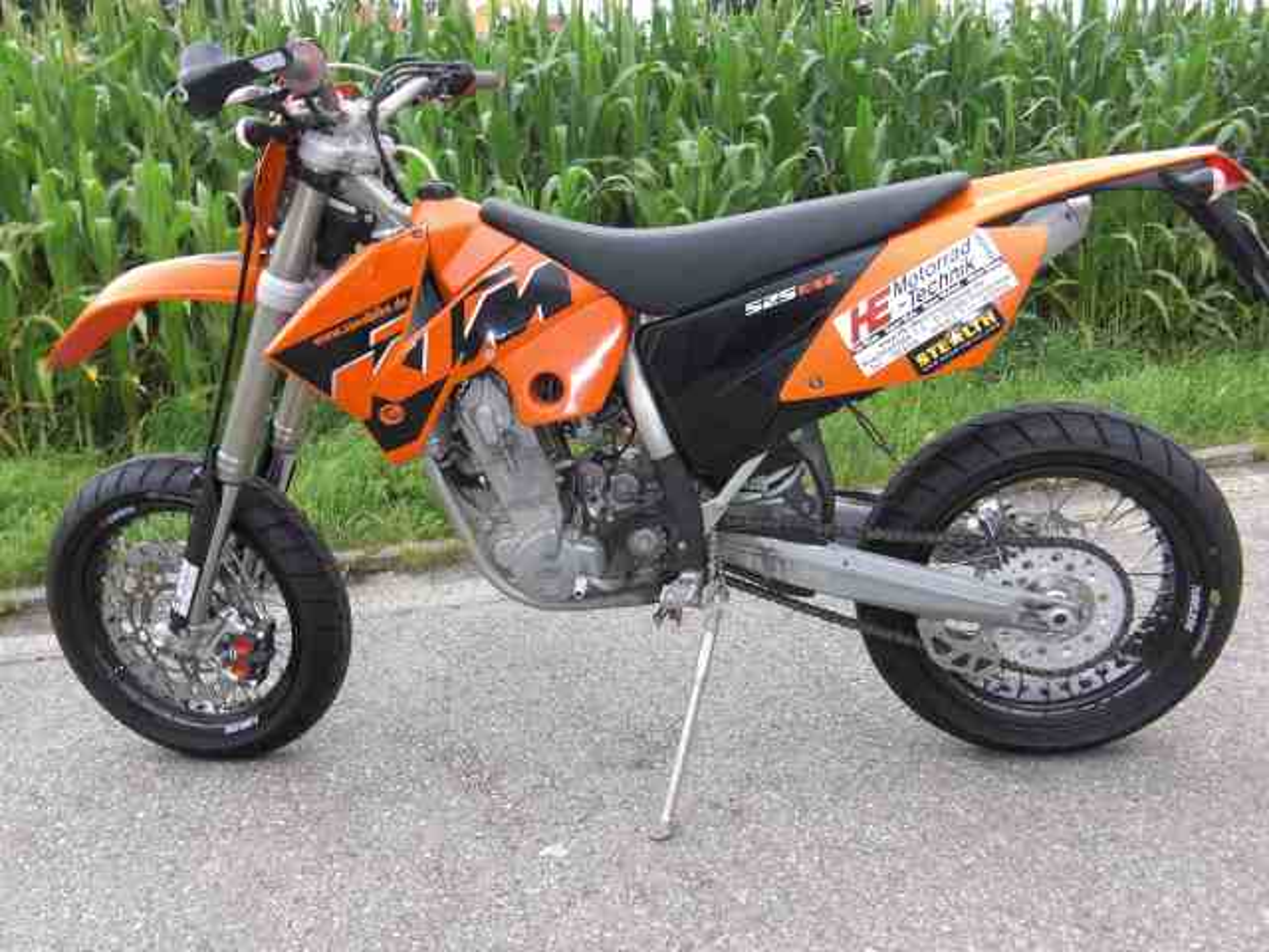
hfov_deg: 55.4
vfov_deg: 42.9
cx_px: 634
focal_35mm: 33
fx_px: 1210
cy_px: 476
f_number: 2.7
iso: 50
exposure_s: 1/200
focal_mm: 5.8
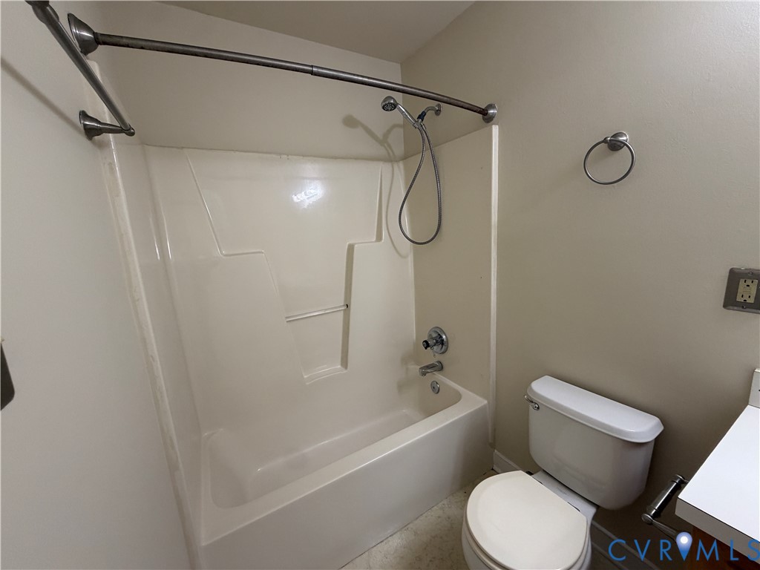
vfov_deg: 85.7
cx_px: 380
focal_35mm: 14
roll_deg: +3.6
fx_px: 307
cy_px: 285
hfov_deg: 102.1
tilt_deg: -10.8
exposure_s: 1/60
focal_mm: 2.22
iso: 200
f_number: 2.2
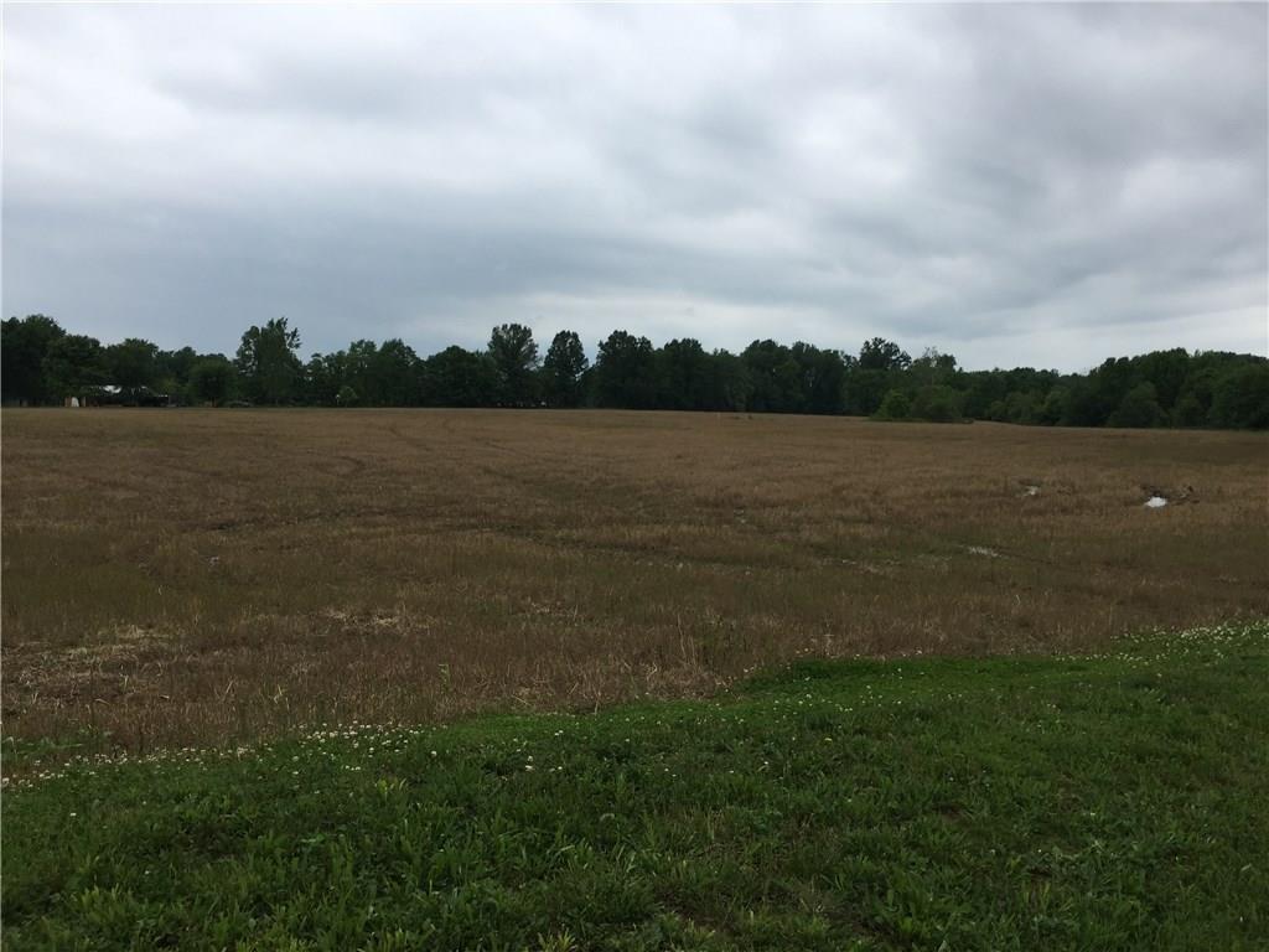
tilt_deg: -4.2
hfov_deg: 61.7
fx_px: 1063
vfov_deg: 48.2
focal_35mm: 29
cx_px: 634
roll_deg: -0.2
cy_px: 476
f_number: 2.2
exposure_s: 1/824
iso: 32
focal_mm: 4.15
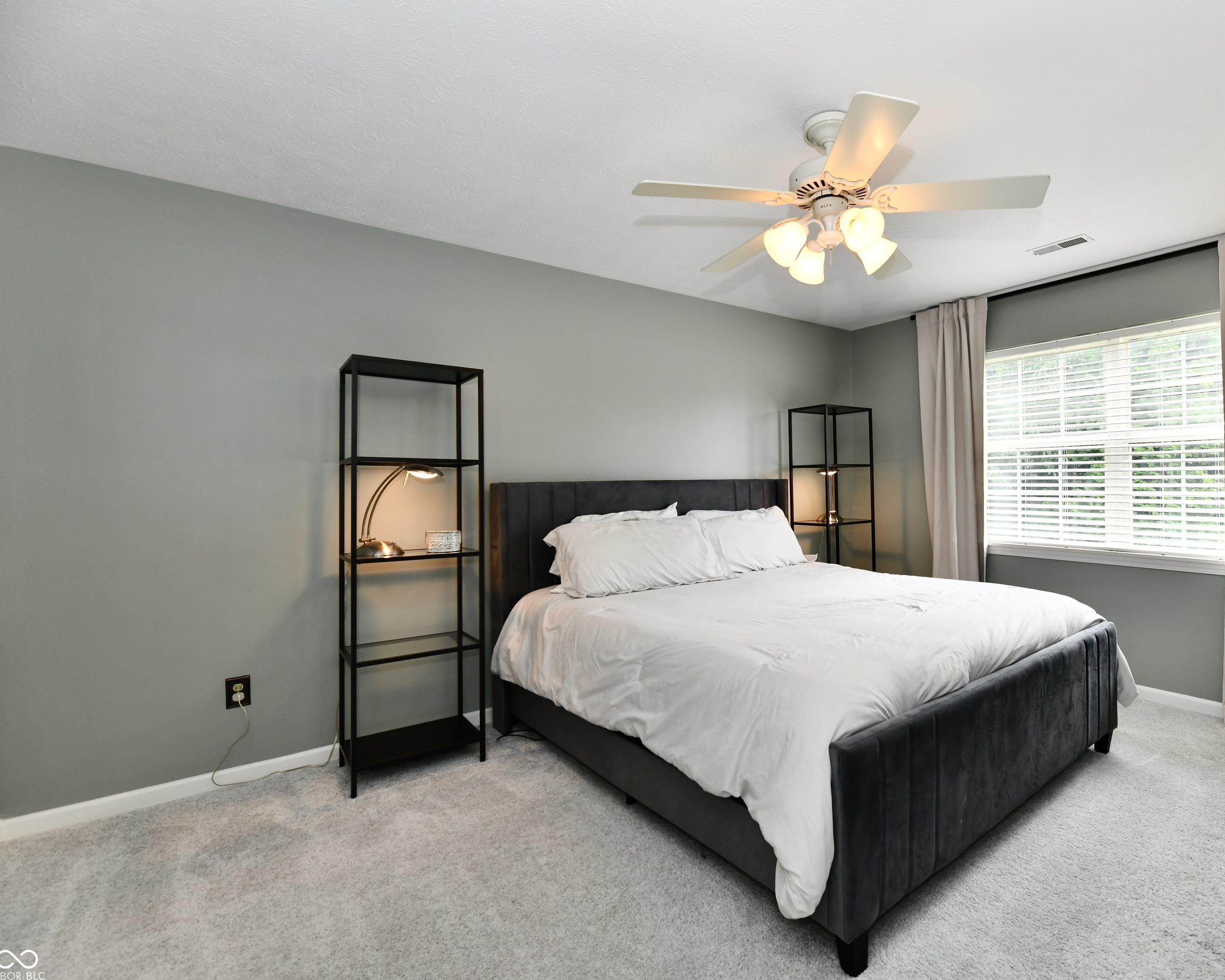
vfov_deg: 80.4
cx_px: 720
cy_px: 496
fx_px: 580
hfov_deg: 92.2
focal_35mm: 16
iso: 640
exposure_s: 1/160
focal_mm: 14
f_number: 6.3
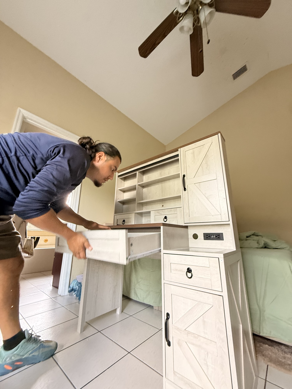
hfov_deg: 85.7
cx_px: 146
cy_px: 194
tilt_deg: +15.8
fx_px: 157
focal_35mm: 14
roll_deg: +0.3
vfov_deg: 102.1
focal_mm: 2.22
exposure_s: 1/68
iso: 320
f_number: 2.2
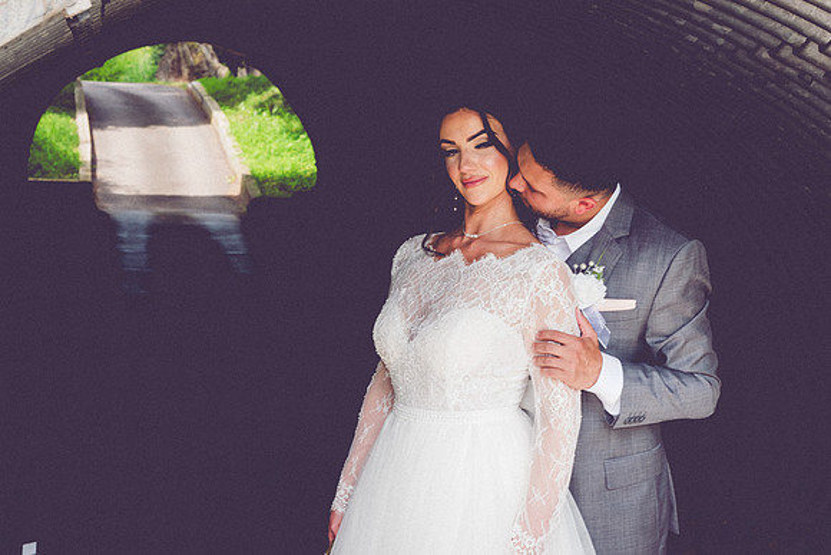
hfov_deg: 24.6
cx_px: 416
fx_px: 1904
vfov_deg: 16.6
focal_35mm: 82
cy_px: 264
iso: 500
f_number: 9
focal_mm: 78
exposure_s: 1/125
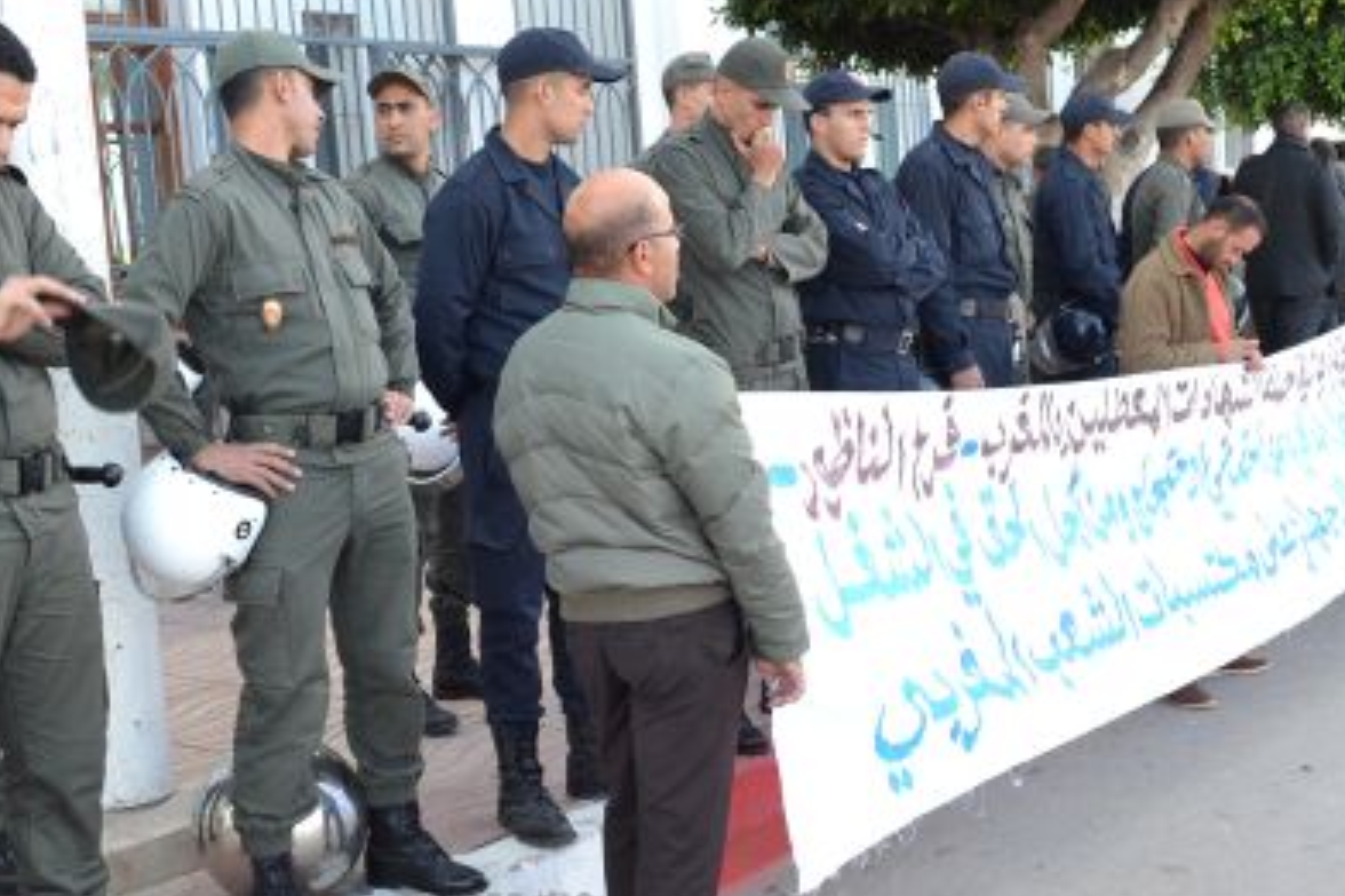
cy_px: 501
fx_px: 1830
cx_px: 648
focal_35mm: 49
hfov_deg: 40.4
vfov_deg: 27.5
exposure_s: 1/125
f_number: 5.6
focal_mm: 20
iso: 180
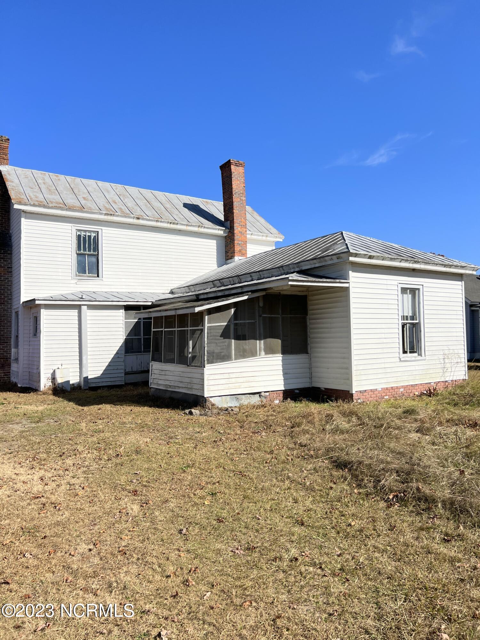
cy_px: 320
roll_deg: +2.0
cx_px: 240
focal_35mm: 26
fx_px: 481
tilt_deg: +5.3
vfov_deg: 67.3
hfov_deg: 53.1
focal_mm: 5.7
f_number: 1.5
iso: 50
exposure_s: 1/6993
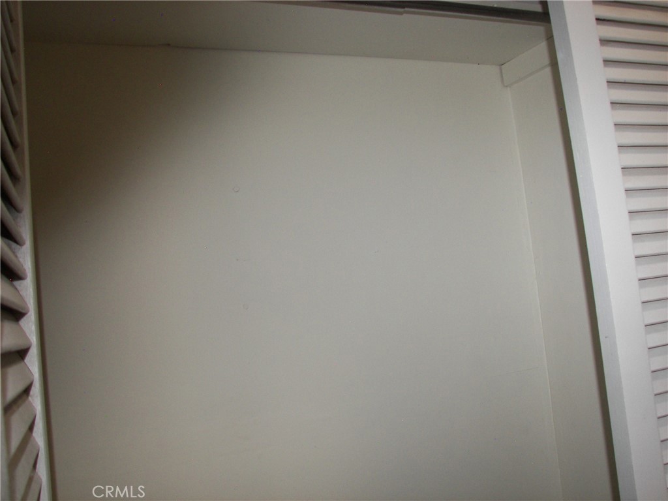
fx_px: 695
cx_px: 334
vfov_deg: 39.7
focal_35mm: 36
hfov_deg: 51.4
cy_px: 250
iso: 100
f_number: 2.8
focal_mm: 6
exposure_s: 1/30
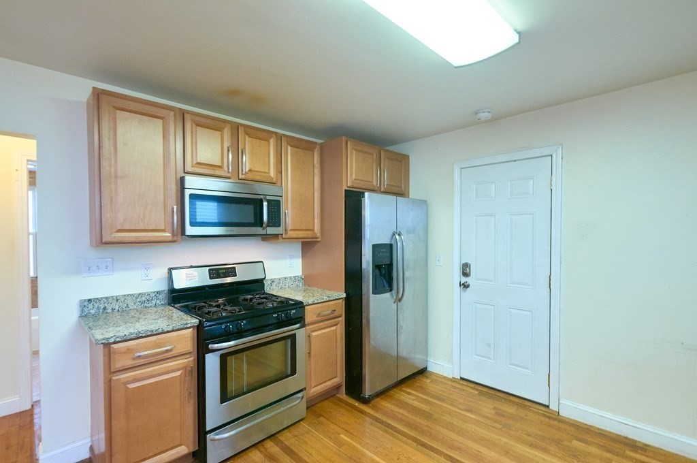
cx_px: 348
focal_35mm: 15
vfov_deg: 77.2
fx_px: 290
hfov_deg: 100.5
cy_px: 232
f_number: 5.6
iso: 400
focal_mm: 10
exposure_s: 1/20
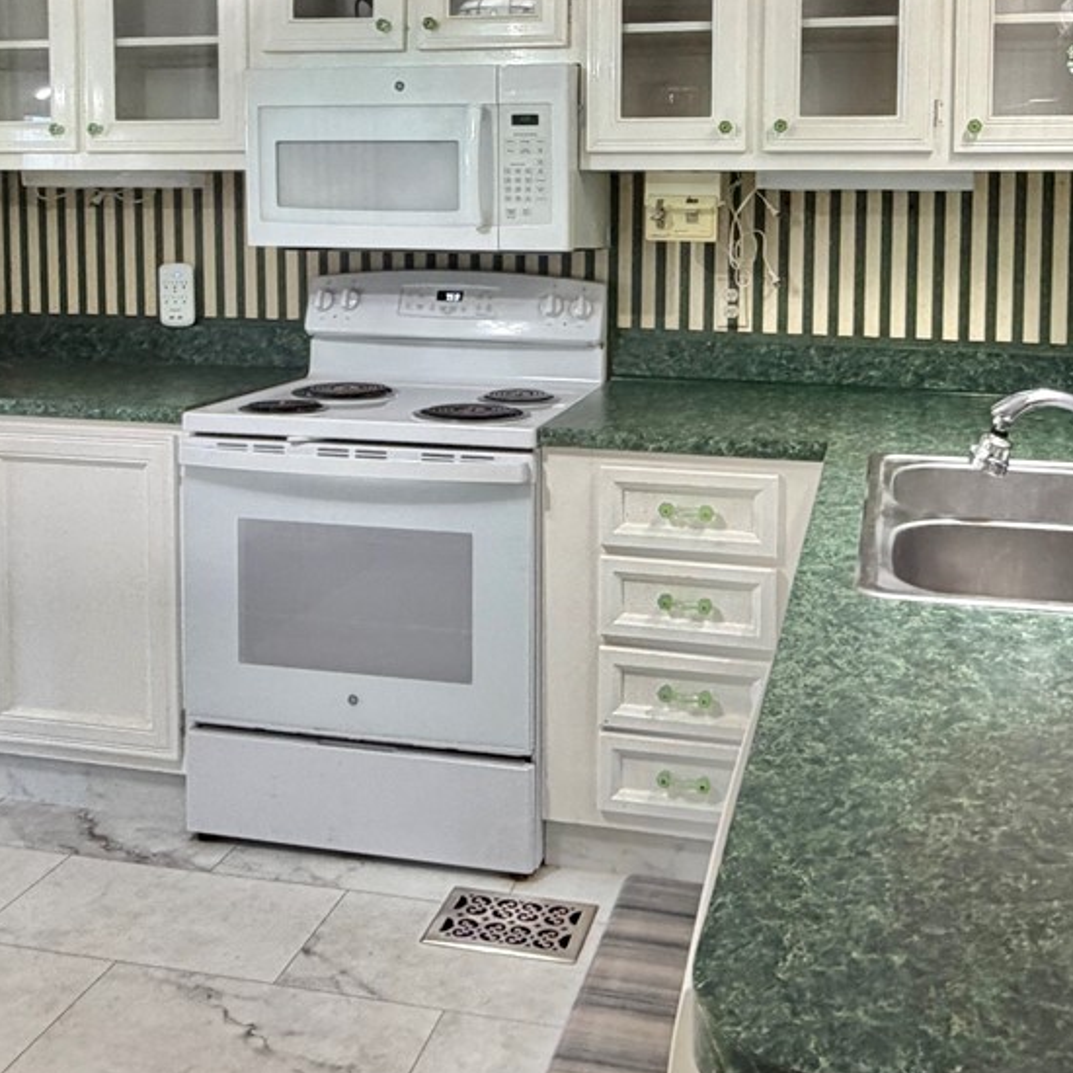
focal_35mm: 36
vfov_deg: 44.5
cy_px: 271
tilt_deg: -2.9
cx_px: 616
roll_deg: -0.4
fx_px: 1262
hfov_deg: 45.9
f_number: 2.2
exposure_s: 1/60
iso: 200
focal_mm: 2.22
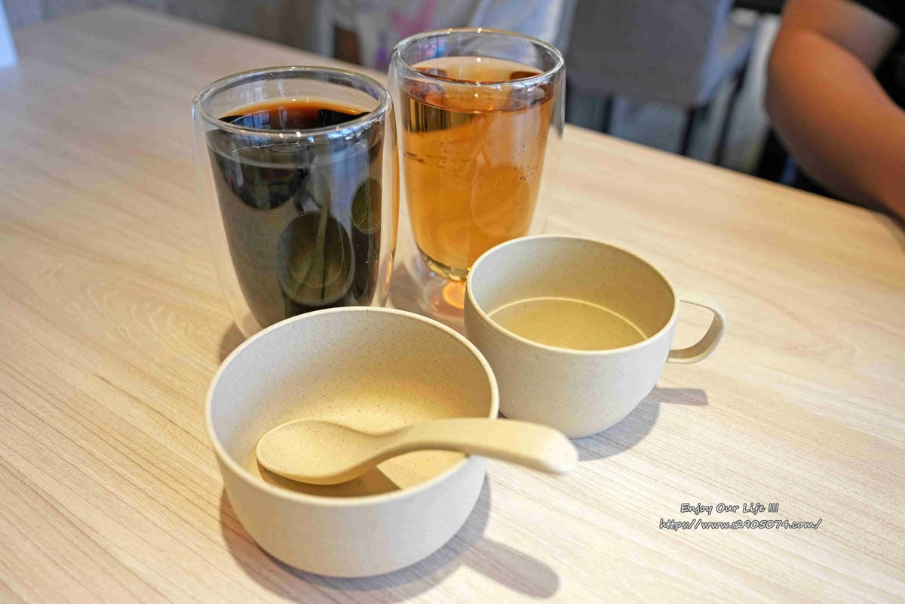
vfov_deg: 43.6
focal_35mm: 30
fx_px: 754
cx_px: 452
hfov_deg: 61.9
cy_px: 302
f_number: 4
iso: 1600
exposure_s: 1/1000
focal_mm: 30
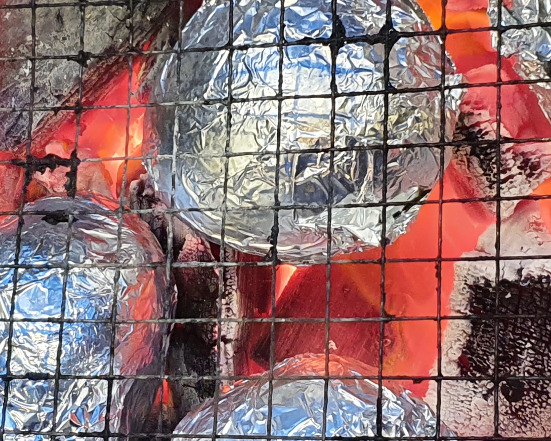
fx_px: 1533
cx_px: 239
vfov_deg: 16.3
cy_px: 166
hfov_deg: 20.4
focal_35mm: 94
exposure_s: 1/40
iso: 320
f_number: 1.5
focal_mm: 4.32
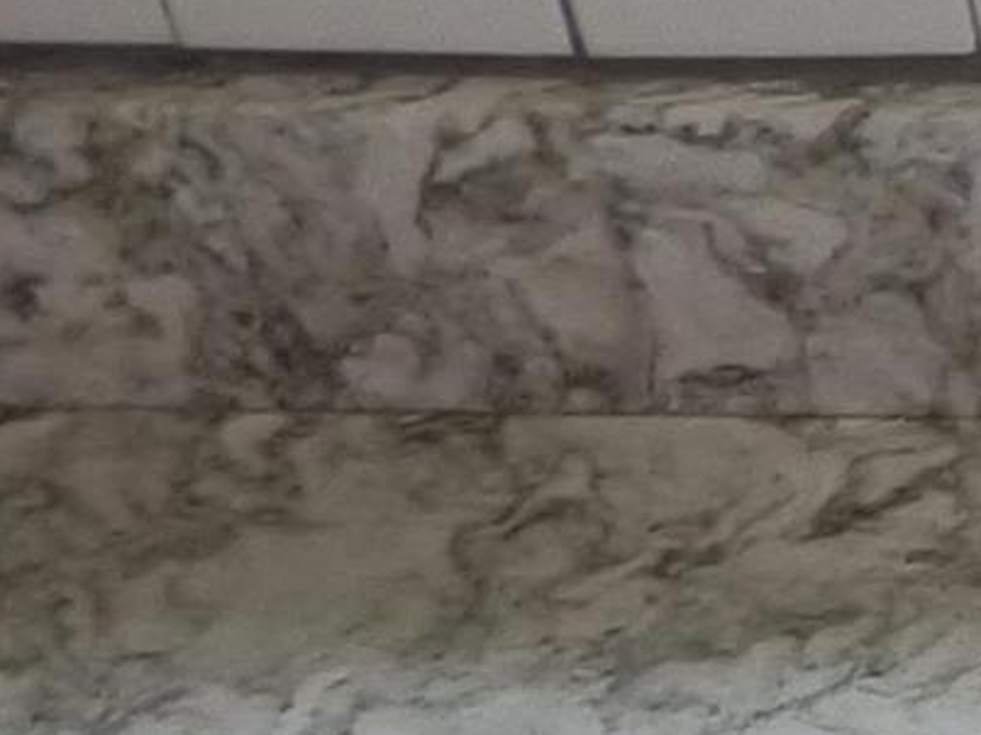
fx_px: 4333
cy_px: 376
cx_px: 3099
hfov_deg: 9.5
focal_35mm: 153
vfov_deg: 9.7
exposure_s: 1/100
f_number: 2.8
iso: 320
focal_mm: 3.58
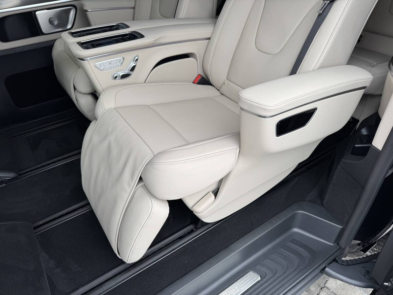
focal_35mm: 24
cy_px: 148
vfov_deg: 56.8
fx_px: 272
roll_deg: -1.8
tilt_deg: -37.1
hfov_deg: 71.6
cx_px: 196
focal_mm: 6.76
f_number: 1.78
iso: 64
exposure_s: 1/213
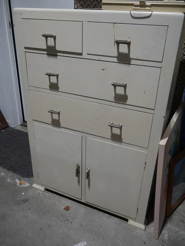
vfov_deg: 59.9
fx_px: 214
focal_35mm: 30
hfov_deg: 46.8
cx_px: 92
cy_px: 123
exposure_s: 1/100
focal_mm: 15
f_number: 3.6
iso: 200
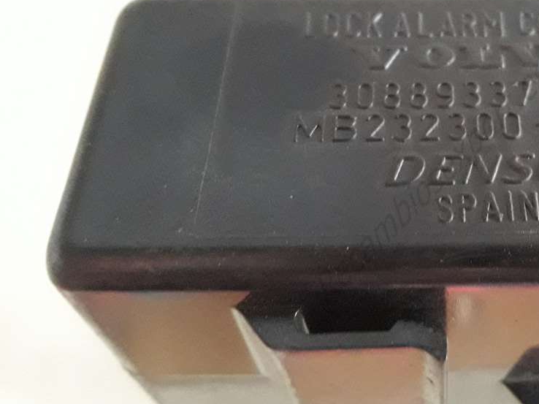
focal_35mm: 47
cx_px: 440
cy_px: 177
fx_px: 732
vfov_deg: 30.8
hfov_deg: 38.7
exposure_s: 1/17
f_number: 1.9
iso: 800
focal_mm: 3.7
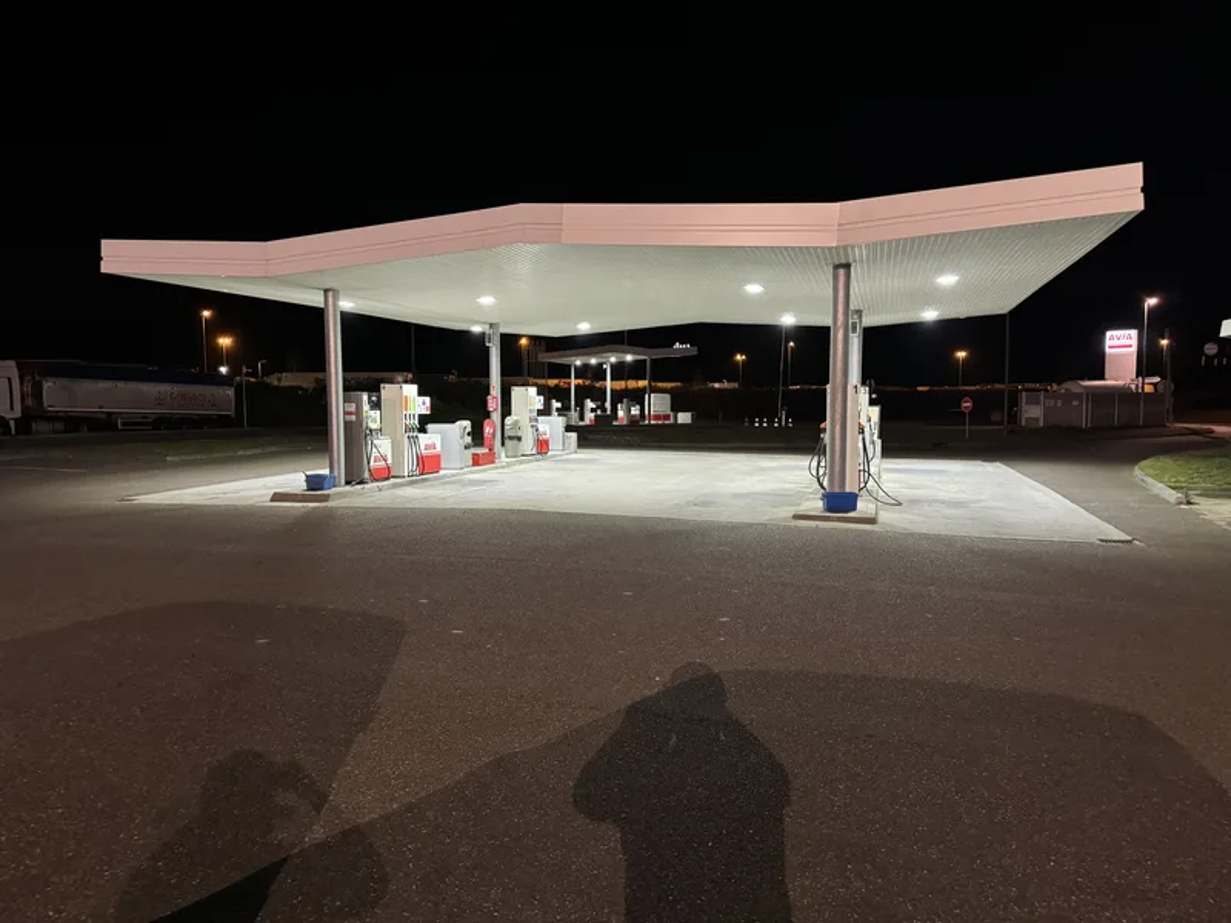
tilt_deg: -3.6
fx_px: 853
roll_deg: -0.7
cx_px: 616
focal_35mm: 24
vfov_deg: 56.8
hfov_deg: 71.6
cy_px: 462
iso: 800
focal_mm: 6.86
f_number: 1.78
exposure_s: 1/45
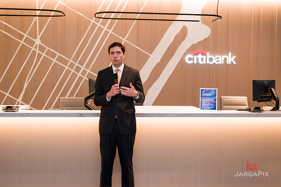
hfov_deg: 41.4
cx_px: 131
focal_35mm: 48
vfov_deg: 28.2
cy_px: 100
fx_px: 372
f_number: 3.5
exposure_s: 1/200
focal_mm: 39
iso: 640
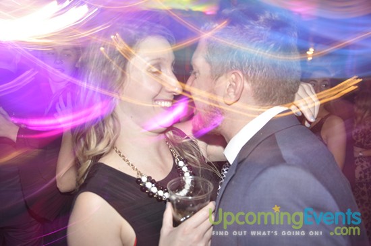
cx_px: 186
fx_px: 432
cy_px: 123
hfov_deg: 46.5
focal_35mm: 42
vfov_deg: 31.8
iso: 400
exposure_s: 1
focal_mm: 28
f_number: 5
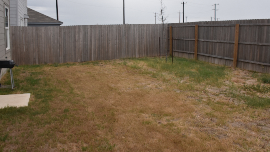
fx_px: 222
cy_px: 57
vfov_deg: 37.6
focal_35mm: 31
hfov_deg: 62.6
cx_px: 127
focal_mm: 18
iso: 280
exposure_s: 1/250
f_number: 8
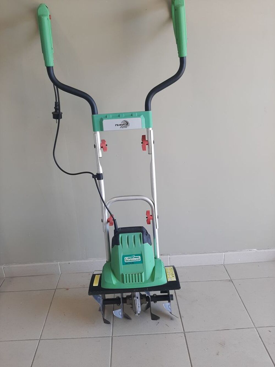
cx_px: 138
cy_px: 184
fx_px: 275
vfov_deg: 67.3
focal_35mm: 26
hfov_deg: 53.1
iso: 40
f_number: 1.7
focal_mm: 3.93
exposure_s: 1/144
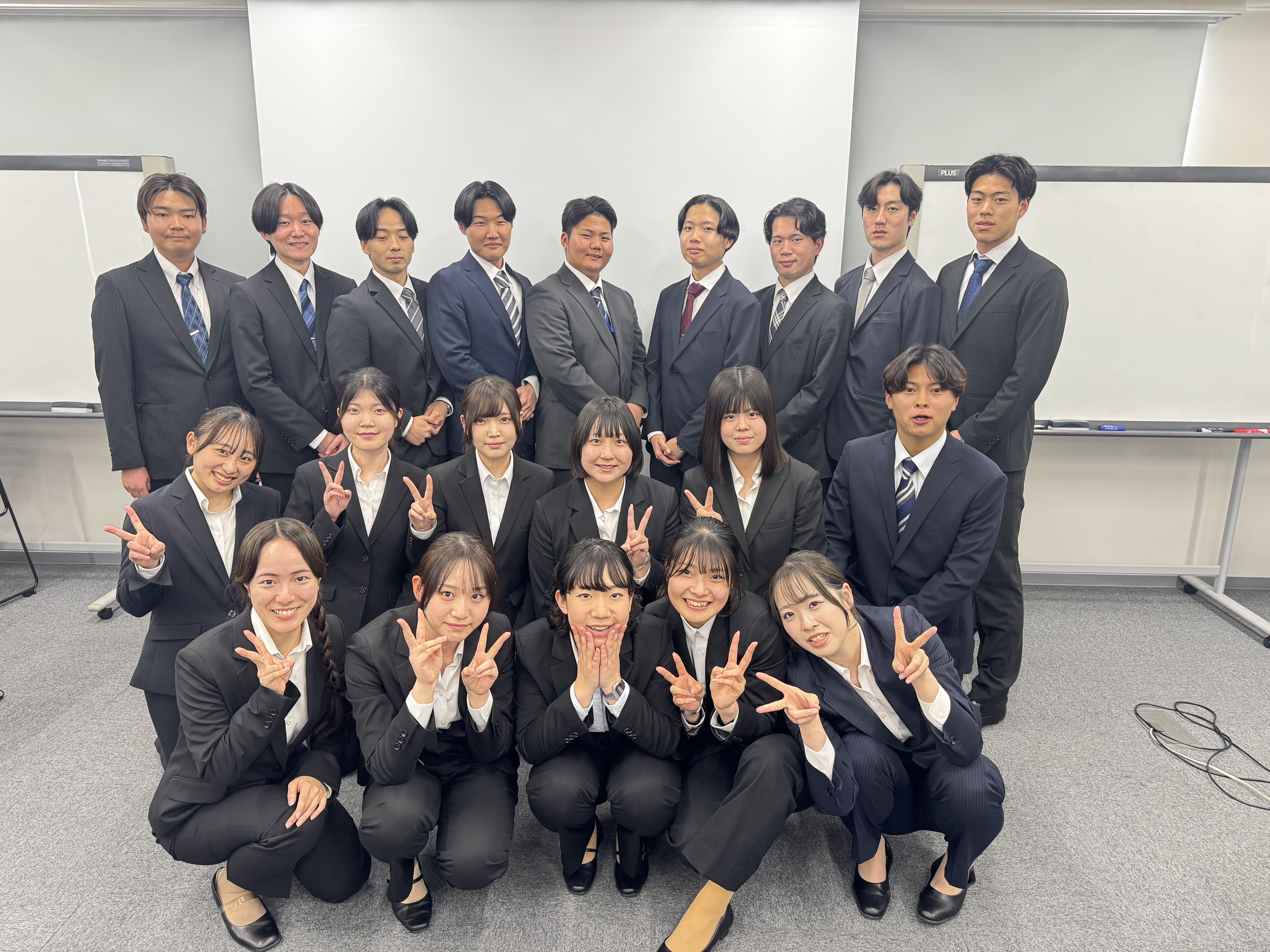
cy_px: 476
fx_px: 881
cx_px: 635
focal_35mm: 24
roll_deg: -0.5
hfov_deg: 71.6
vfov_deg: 56.8
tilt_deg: -13.8
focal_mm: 6.76
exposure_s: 1/50
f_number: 1.78
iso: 250
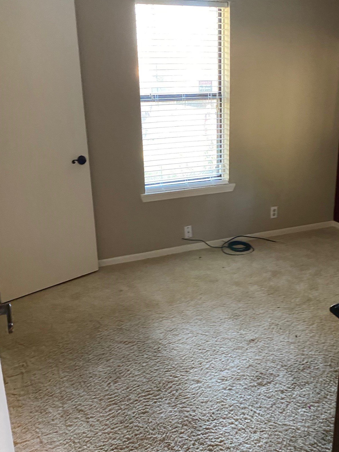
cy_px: 202
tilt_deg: -15.7
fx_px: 431
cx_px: 204
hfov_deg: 42.7
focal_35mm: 33
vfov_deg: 55.2
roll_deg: +0.1
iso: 500
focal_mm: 4.25
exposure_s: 1/30
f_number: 1.8
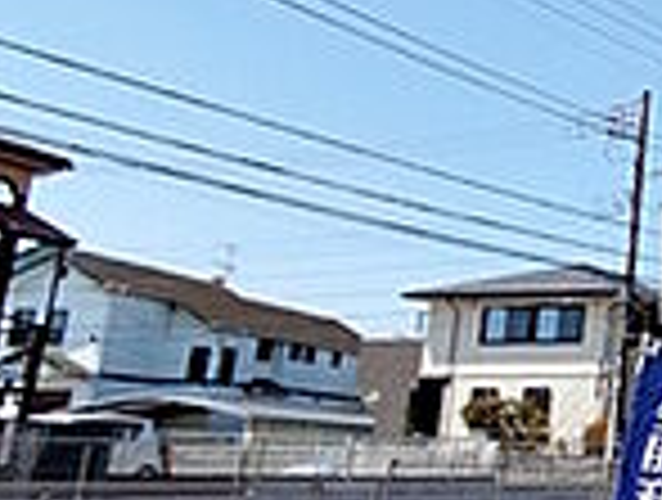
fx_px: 1093
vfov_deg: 25.8
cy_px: 243
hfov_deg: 22.8
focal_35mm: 57
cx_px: 1130
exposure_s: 1/1887
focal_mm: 1.83
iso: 45
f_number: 2.2
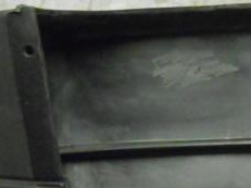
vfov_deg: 16.0
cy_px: 204
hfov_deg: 21.3
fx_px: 652
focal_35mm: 90
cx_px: 228
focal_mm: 4.6
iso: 800
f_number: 3.5
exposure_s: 1/30
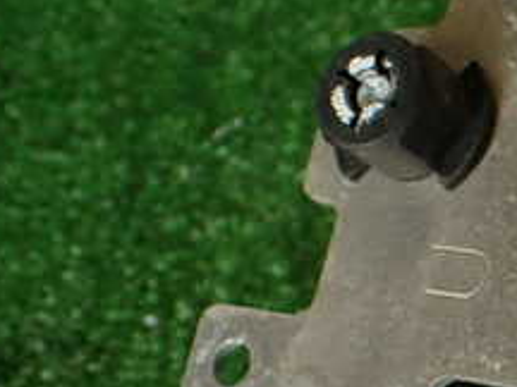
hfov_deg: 20.1
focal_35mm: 89
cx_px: 685
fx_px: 1329
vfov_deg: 16.2
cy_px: 397
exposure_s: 1/80
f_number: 2.4
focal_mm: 5.79
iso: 100
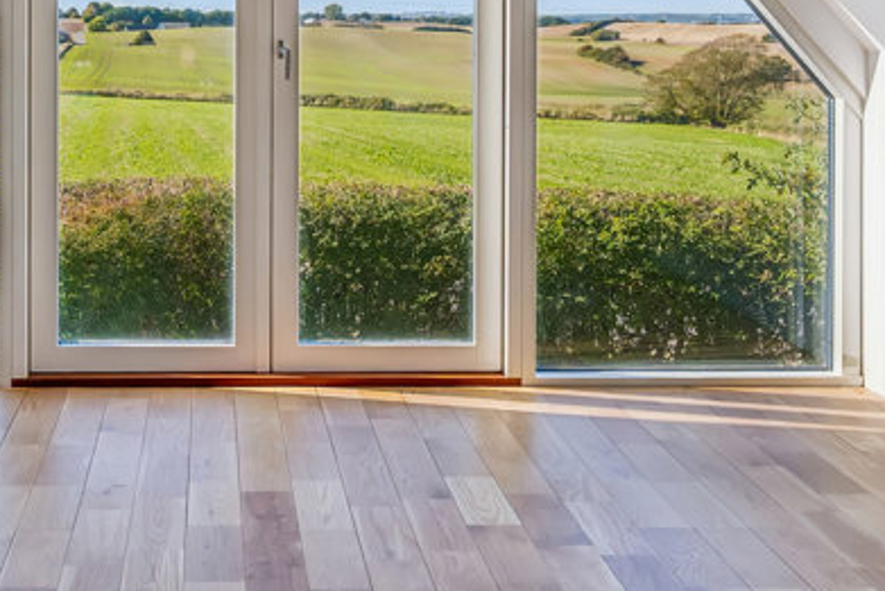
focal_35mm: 47
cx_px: 310
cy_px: 44
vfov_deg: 27.5
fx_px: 1156
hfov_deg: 41.5
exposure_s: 1/400
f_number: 9
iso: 640
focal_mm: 23
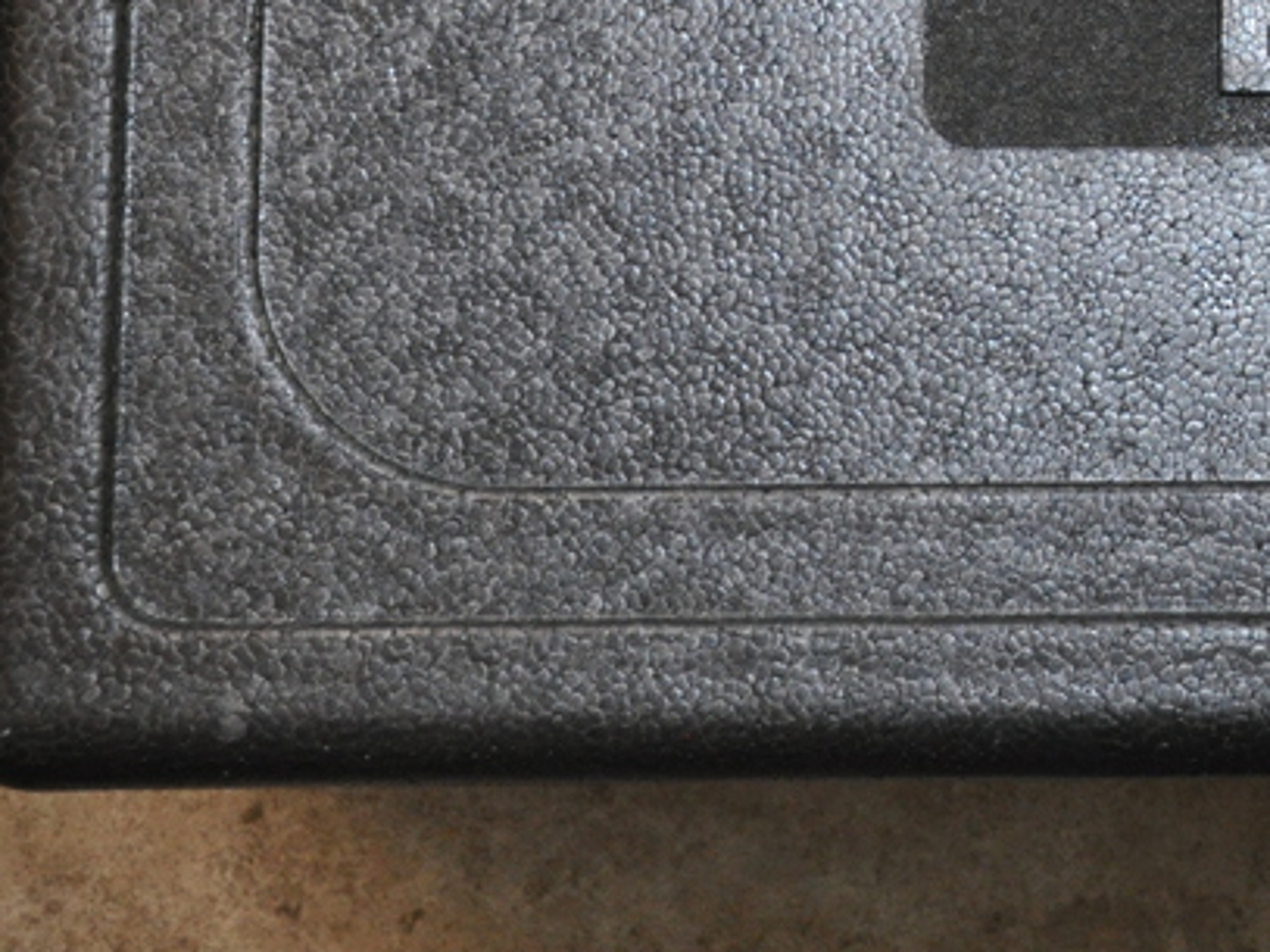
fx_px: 4988
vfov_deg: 10.7
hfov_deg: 14.1
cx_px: 1445
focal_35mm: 136
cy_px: -239
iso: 800
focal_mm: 32
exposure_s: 1/80
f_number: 7.1
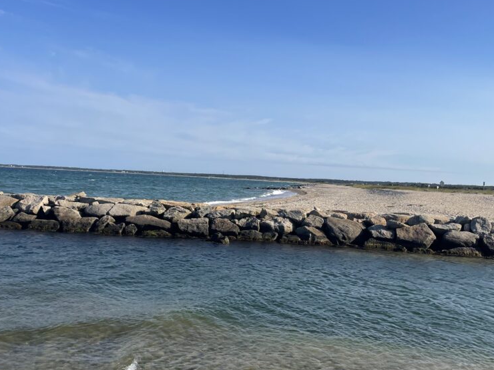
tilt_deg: +3.1
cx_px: 292
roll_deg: -2.0
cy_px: 171
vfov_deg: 39.6
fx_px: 514
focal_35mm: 36
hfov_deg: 51.1
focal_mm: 4.2
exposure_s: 1/3861
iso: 32
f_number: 1.6
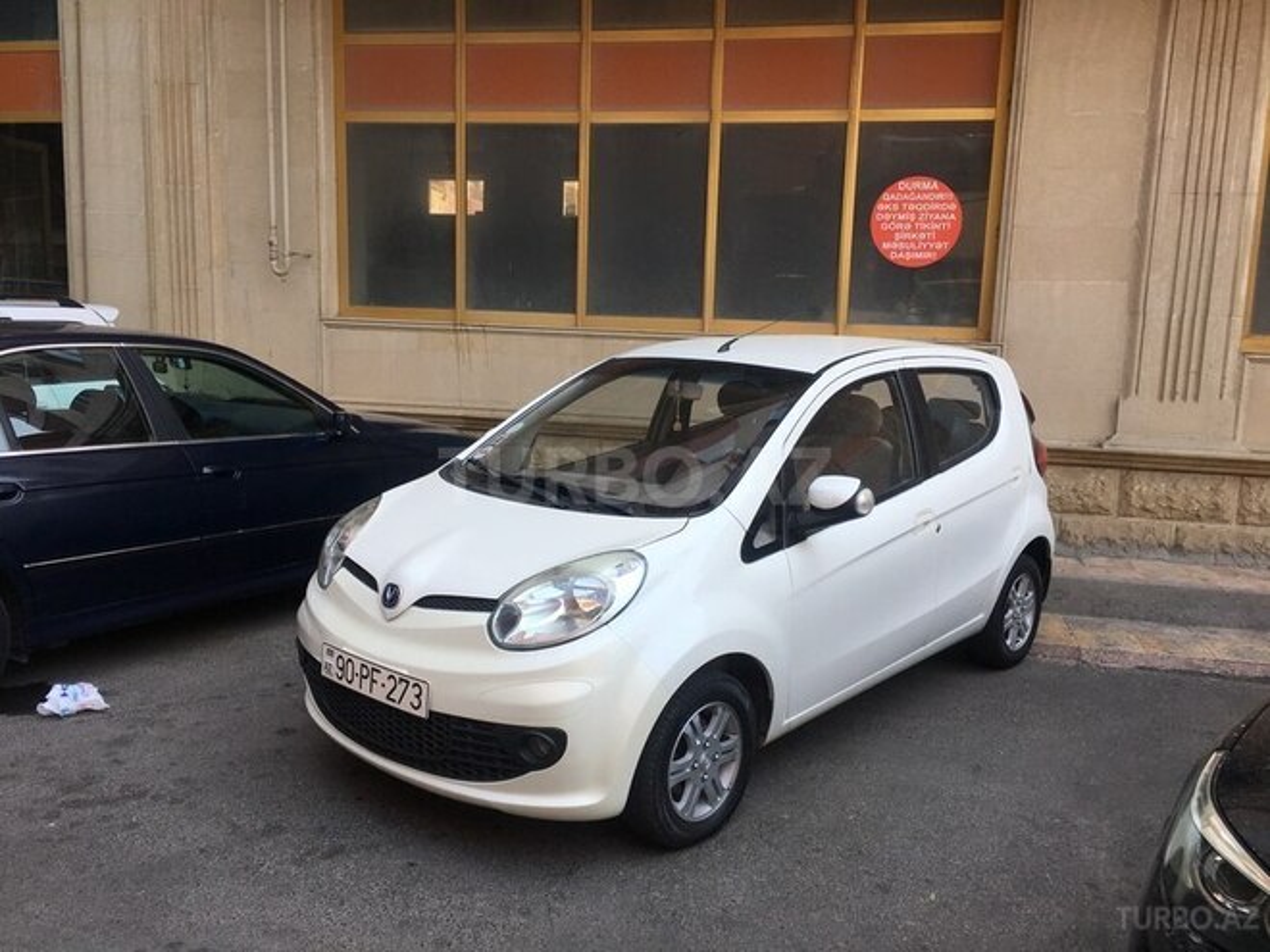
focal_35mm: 29
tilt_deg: -7.9
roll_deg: -1.7
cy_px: 476
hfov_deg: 61.7
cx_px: 635
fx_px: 1064
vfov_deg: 48.2
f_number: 2.2
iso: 25
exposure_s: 1/382
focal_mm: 4.15
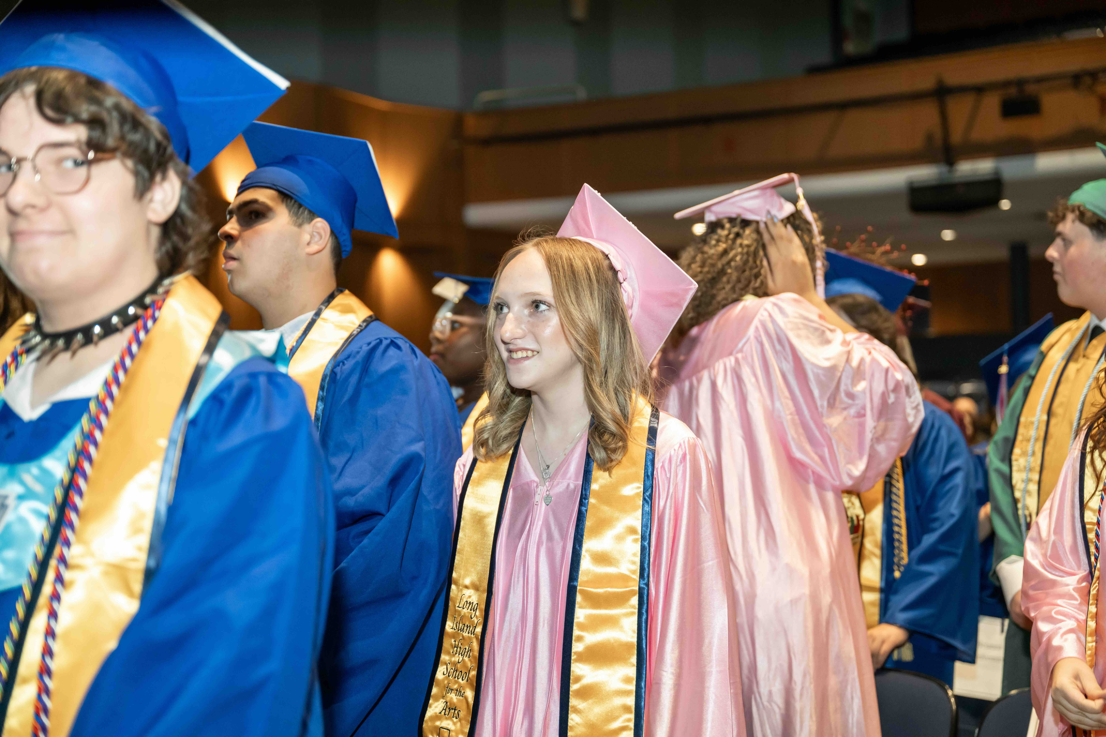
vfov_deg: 26.5
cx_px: 553
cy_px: 368
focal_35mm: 51
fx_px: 1567
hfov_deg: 38.9
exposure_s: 1/250
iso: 1600
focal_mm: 51
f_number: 2.8
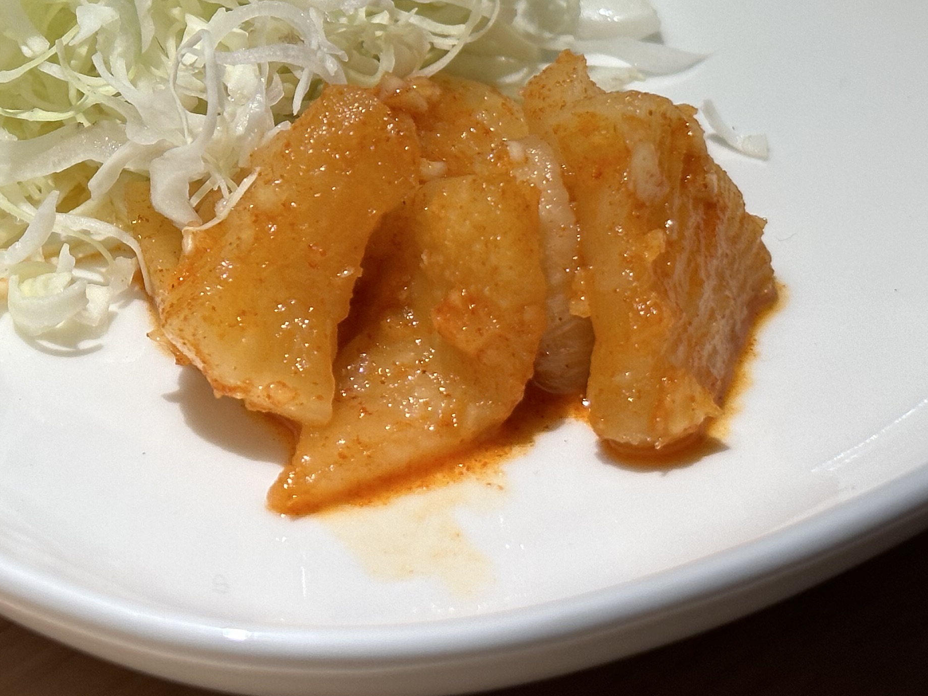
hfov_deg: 18.6
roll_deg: +1.3
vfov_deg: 13.9
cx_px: 206
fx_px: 2815
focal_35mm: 105
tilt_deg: -32.4
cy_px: 20
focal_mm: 6.86
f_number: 1.78
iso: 64
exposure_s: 1/120
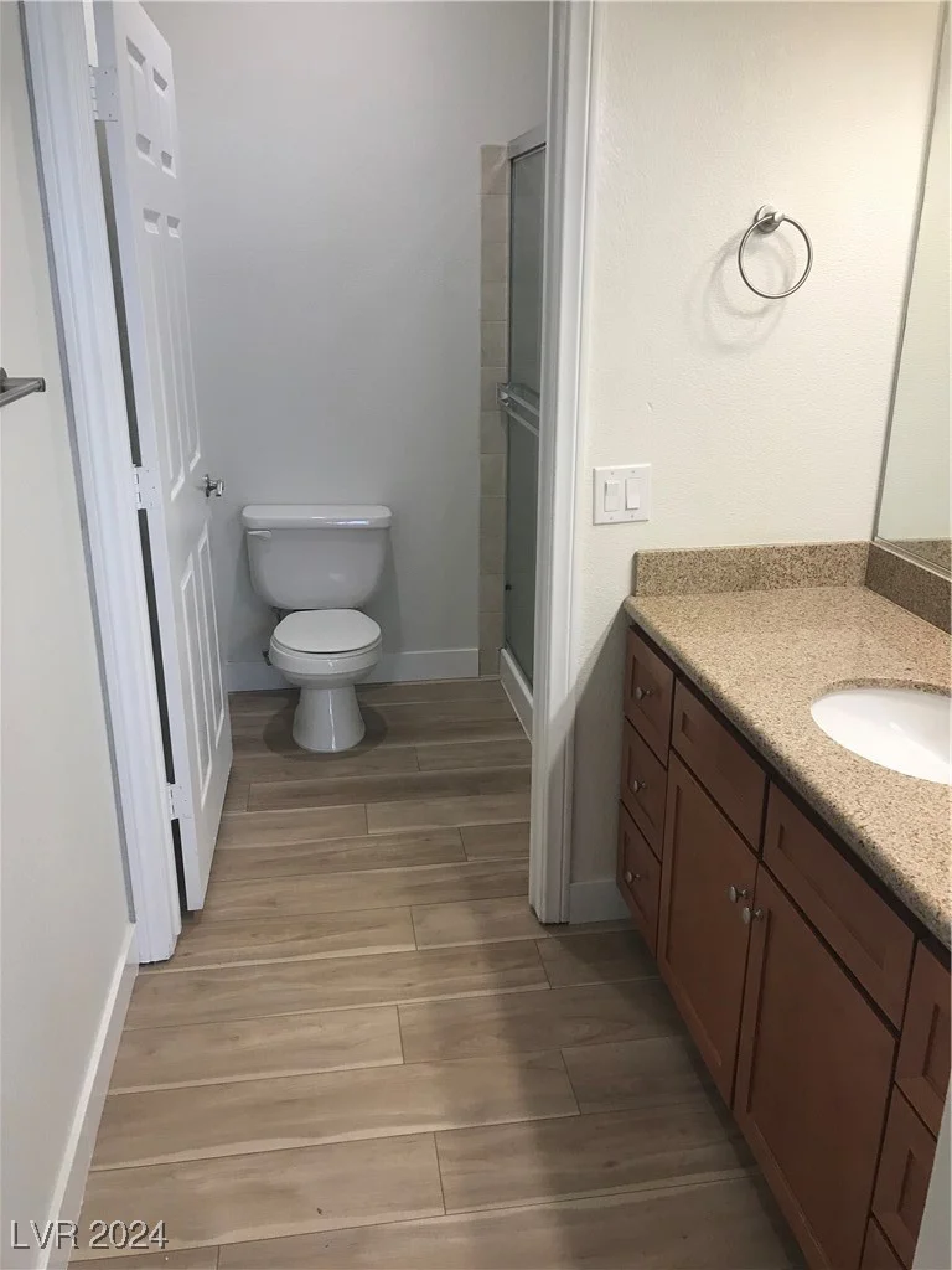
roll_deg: -0.5
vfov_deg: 63.4
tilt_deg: -19.0
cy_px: 635
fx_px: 1027
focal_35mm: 28
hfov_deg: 49.7
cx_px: 476
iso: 25
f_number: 1.8
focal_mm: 3.99
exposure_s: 1/40
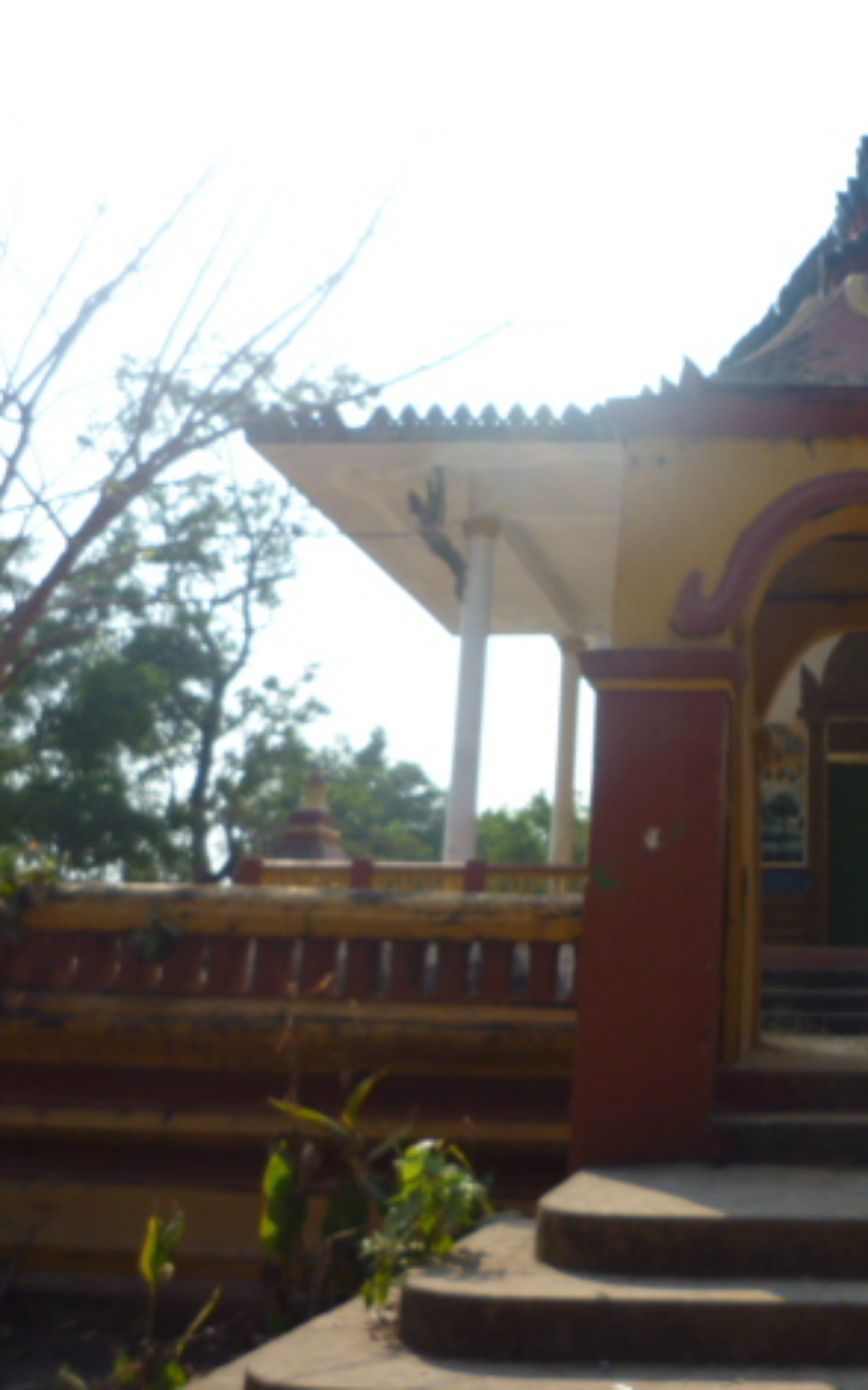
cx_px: 824
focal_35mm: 36
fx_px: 1364
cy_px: 694
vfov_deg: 54.0
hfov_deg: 33.0
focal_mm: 4.4
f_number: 3.2
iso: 80
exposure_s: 1/500
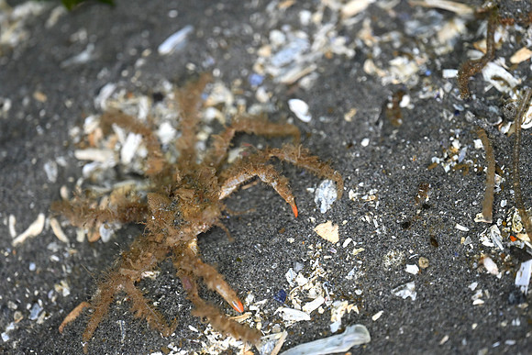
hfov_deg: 19.5
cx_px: 266
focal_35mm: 105
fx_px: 1552
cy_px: 178
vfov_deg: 13.0
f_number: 3.2
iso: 800
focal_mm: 105
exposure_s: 1/160
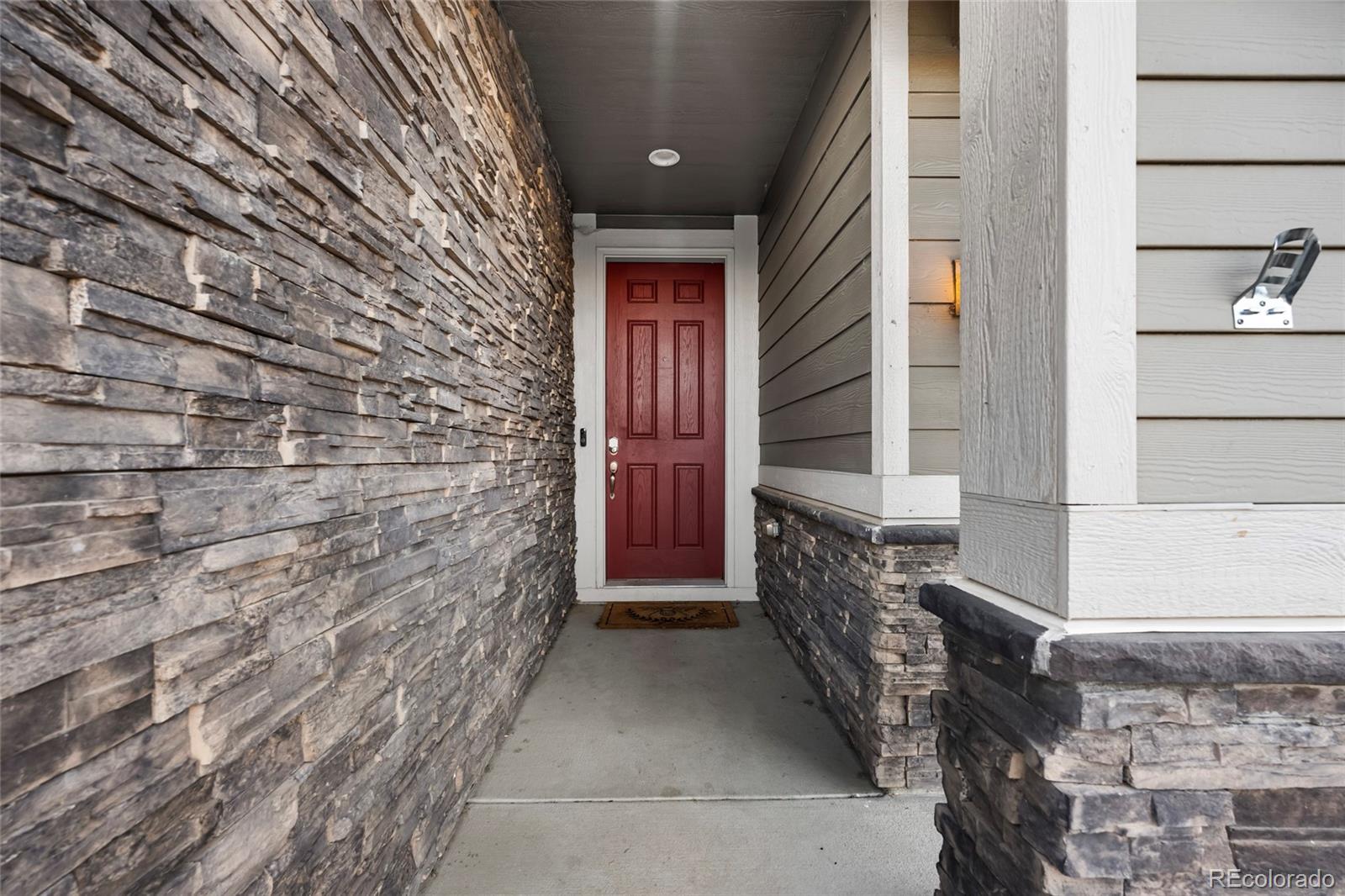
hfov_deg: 96.7
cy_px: 448
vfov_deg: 73.7
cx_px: 672
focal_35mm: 16
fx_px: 598
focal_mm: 16
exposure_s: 3.2
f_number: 8
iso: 160
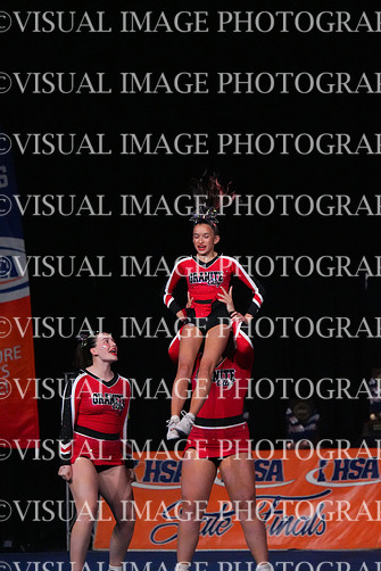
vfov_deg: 8.1
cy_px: 297
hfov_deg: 5.4
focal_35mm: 254
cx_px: 210
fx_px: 4029
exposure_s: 1/1250
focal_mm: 220
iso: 16000
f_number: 5.6
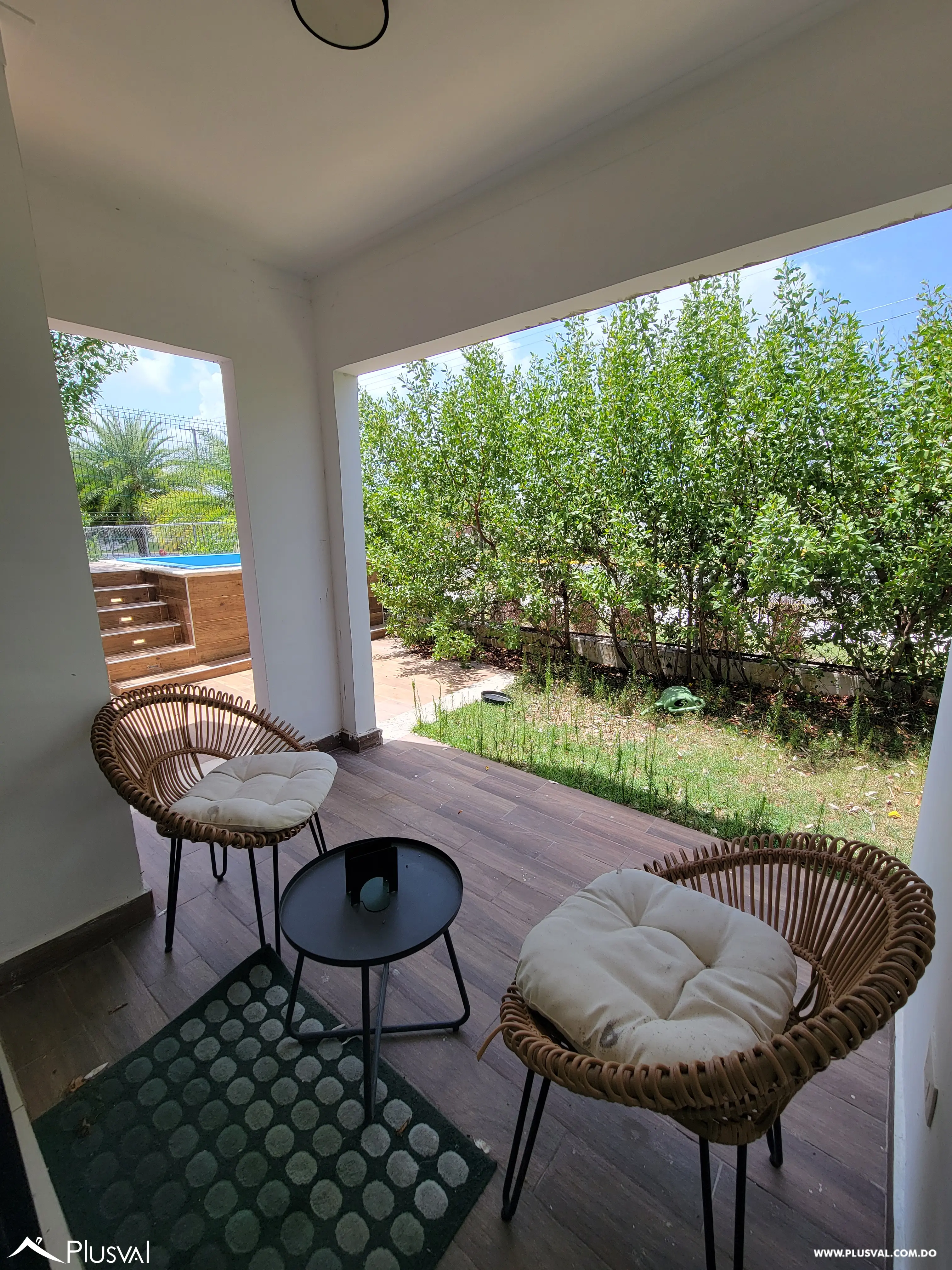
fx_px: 477
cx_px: 476
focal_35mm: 13
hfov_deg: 89.9
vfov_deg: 106.2
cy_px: 635
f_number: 2.2
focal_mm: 2.2
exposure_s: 1/560
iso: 50
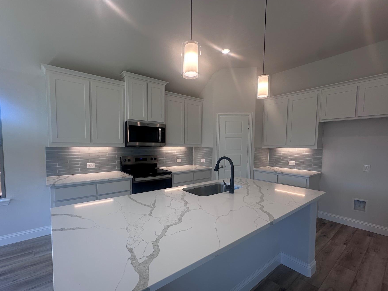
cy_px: 156
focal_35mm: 16
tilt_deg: -3.3
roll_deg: -0.2
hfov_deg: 94.4
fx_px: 179
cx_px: 186
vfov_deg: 78.0
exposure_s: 1/120
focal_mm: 2.22
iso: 50
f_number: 2.2
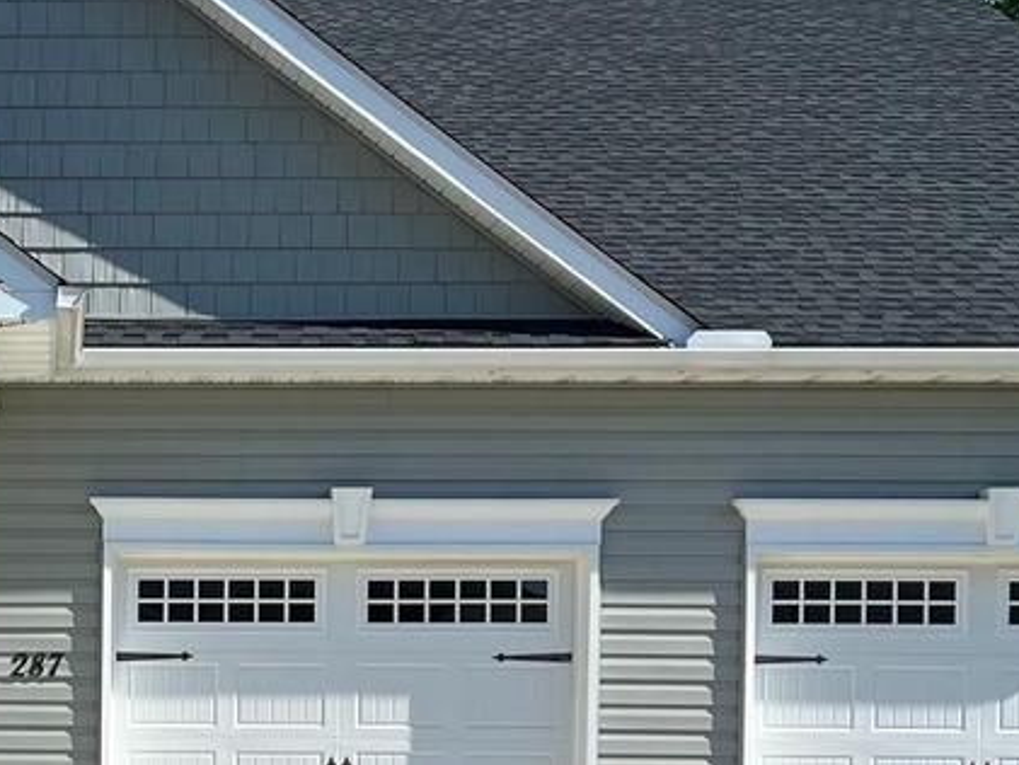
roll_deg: -0.4
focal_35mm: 89
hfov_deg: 21.2
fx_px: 2621
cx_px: -31
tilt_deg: -1.9
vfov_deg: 16.2
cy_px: 787
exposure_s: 1/4831
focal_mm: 5.7
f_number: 1.5
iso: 50
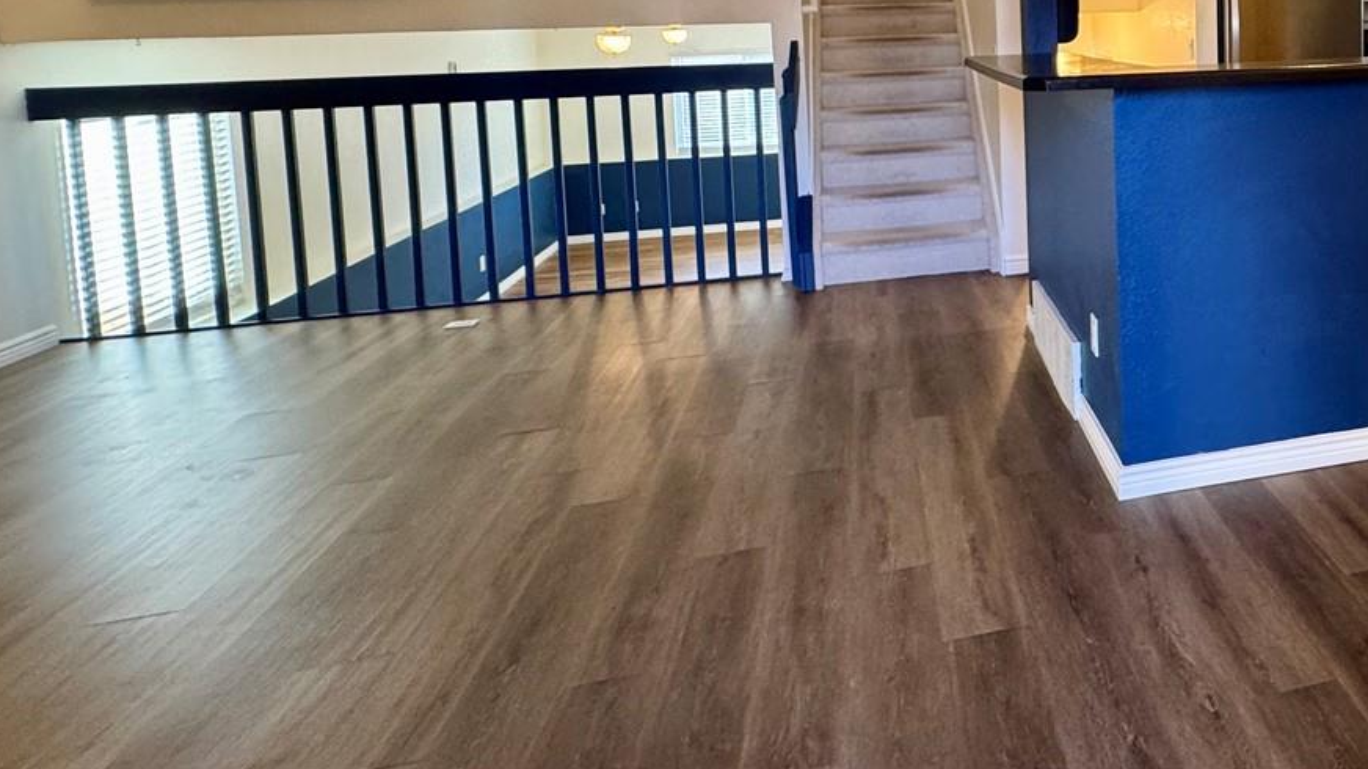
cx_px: 1170
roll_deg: +2.1
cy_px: 82
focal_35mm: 28
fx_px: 1015
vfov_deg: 38.7
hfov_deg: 60.1
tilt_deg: -4.5
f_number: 2.2
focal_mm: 2.22
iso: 200
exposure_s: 1/60
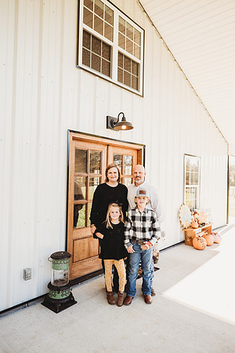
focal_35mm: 24
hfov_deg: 53.1
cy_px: 176
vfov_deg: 73.7
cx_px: 118
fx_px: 235
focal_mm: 24
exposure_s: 1/400
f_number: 2.8
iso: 160
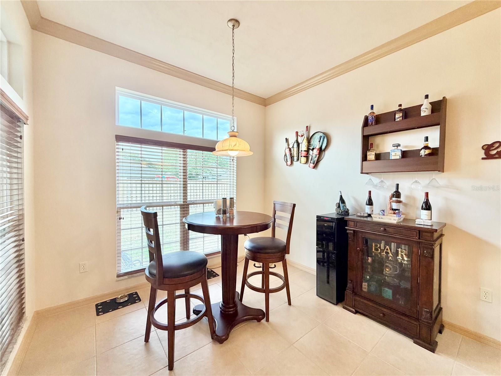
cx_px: 250
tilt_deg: -2.3
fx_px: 203
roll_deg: +0.4
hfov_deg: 102.1
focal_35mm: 14
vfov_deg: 85.7
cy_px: 188
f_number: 2.2
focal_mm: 2.22
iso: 160
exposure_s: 1/120
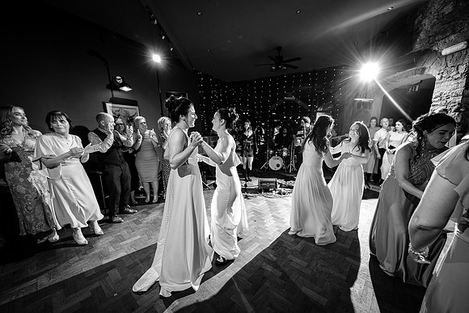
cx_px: 255
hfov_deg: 106.7
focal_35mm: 13
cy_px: 170
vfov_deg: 83.9
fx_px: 174
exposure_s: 1/160
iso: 1000
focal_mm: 8
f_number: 2.8
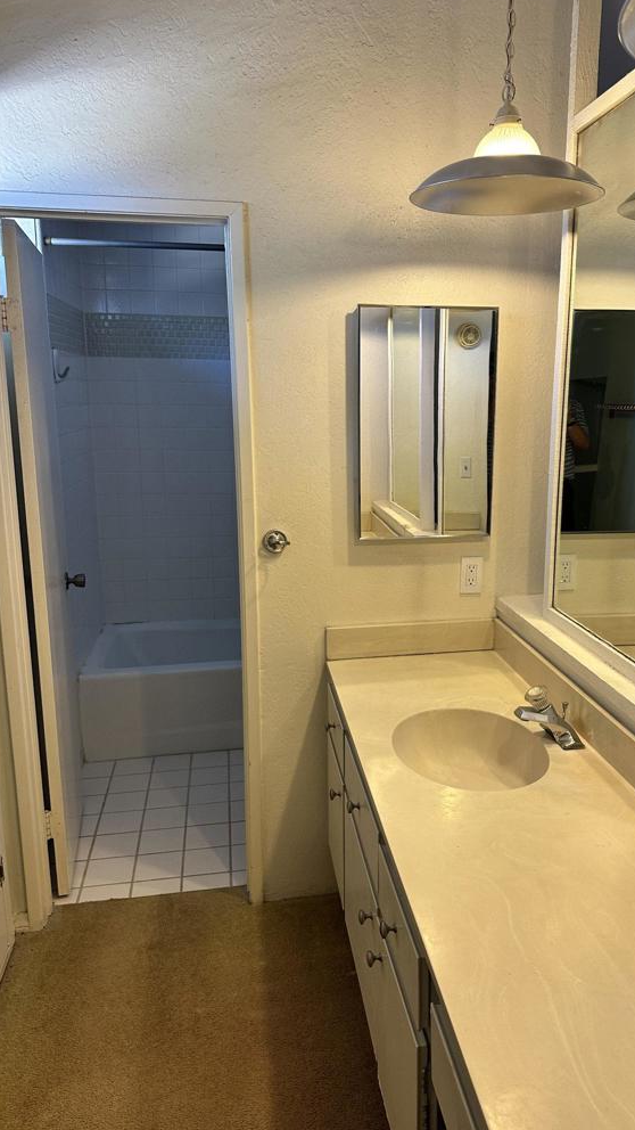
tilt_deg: -9.5
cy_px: 565
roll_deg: -2.3
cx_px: 379
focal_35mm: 27
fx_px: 808
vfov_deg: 69.9
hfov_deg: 42.7
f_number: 1.78
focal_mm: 6.86
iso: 125
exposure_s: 1/60
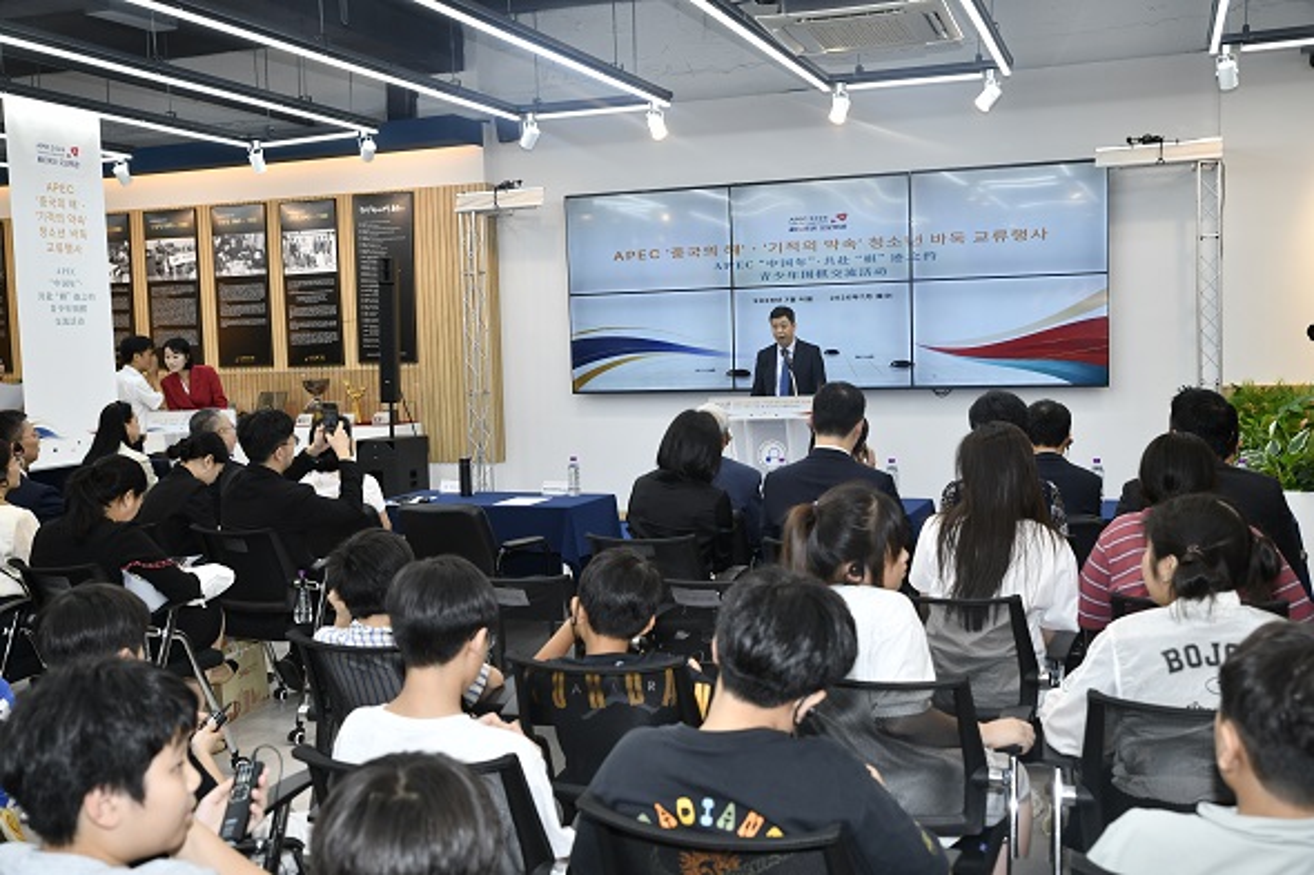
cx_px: 657
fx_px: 1314
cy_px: 438
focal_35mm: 36
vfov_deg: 36.9
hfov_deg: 53.1
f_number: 4.5
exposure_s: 1/160
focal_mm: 36
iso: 800
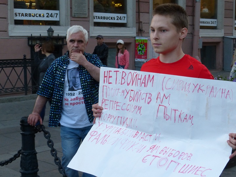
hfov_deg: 44.7
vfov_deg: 34.4
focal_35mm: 42
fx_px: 287
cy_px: 88
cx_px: 118
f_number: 3.2
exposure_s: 1/60
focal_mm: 7.4
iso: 200
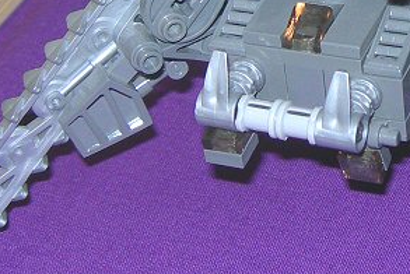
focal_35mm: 138
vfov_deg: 9.8
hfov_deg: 14.6
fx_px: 1573
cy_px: -42
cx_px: 417
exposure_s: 1/60.1
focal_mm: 7.8
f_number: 2.8
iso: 50
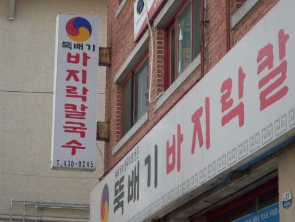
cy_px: 111
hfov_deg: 17.3
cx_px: 148
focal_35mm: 114
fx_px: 972
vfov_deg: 13.0
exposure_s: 1/180
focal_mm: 18.9
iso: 80
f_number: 5.2
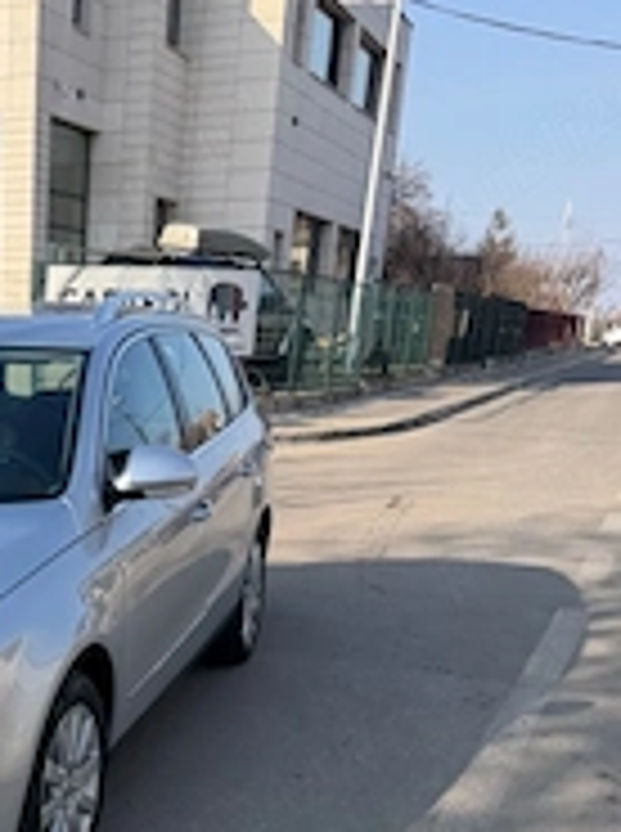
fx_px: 1248
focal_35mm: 52
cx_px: -32
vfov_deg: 32.9
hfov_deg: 26.2
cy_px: 886
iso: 80
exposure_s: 1/2299
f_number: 1.78
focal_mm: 6.76
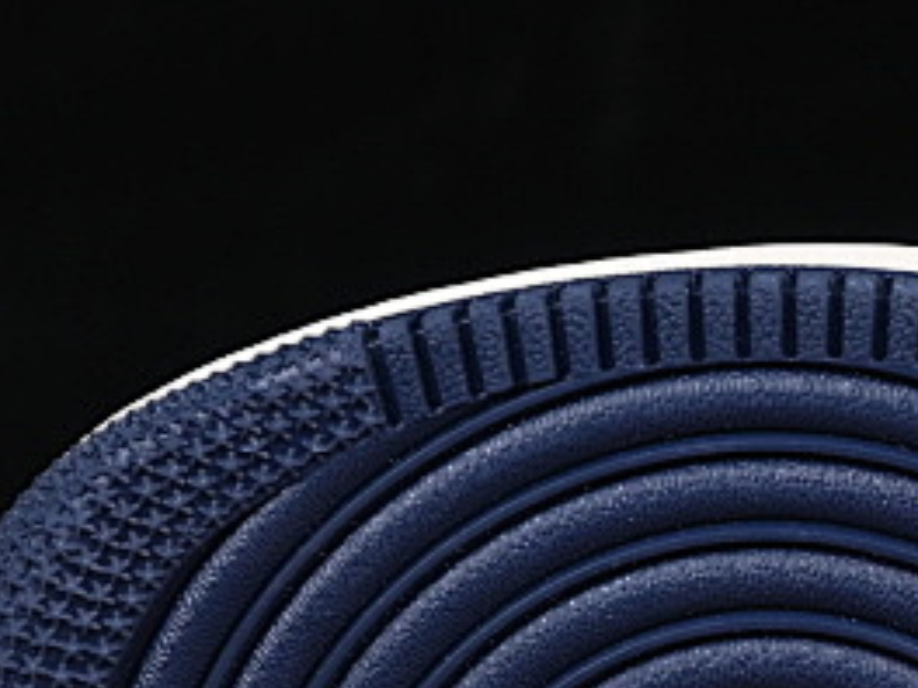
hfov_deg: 6.6
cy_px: 452
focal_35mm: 295
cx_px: 1290
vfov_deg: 5.0
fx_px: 7823
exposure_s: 1/60
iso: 160
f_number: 6.3
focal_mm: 50
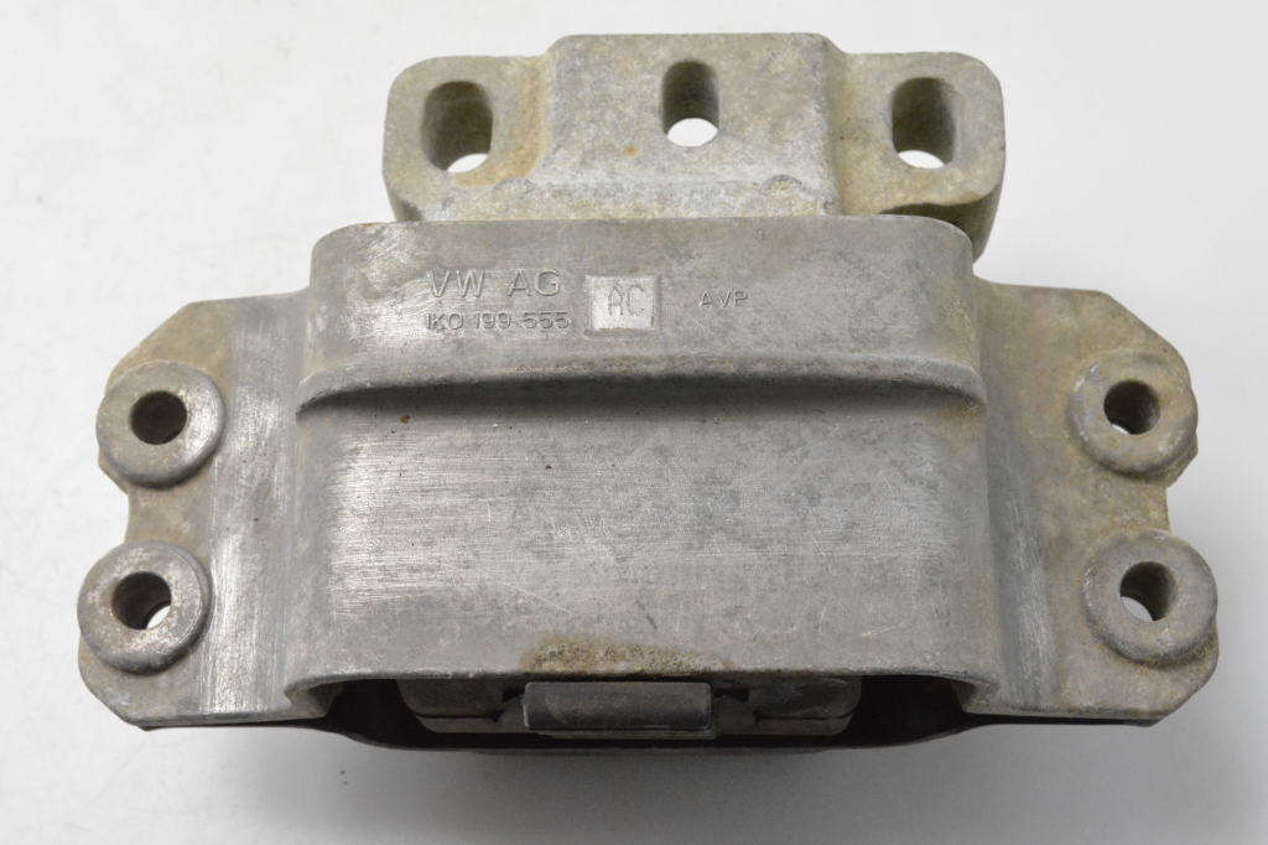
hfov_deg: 36.9
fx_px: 1901
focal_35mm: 54
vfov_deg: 25.0
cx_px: 634
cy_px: 422
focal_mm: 36
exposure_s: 1/250
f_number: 10
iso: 6400
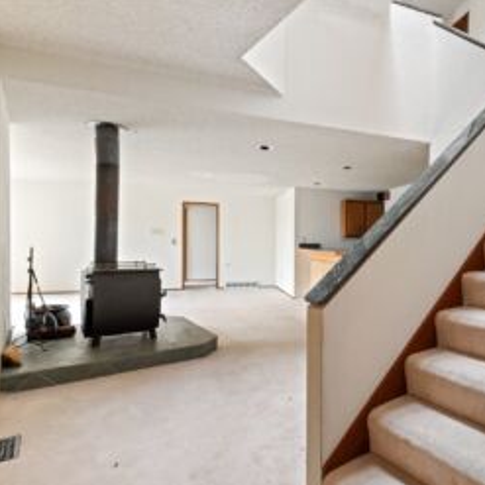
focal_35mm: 22
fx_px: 349
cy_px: 258
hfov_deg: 65.8
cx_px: 357
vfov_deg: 69.6
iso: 125
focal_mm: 16
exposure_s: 4
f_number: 8
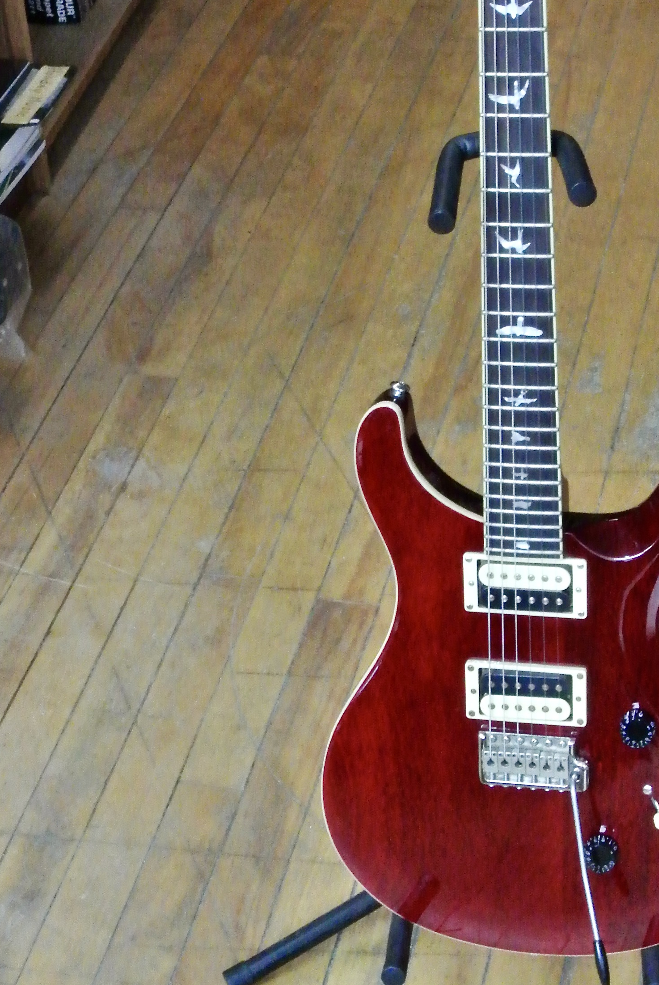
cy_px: 321
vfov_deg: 29.4
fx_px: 1862
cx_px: 463
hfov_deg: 20.0
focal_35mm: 68
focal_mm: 17.5
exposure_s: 1/15
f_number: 4.5
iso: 2500
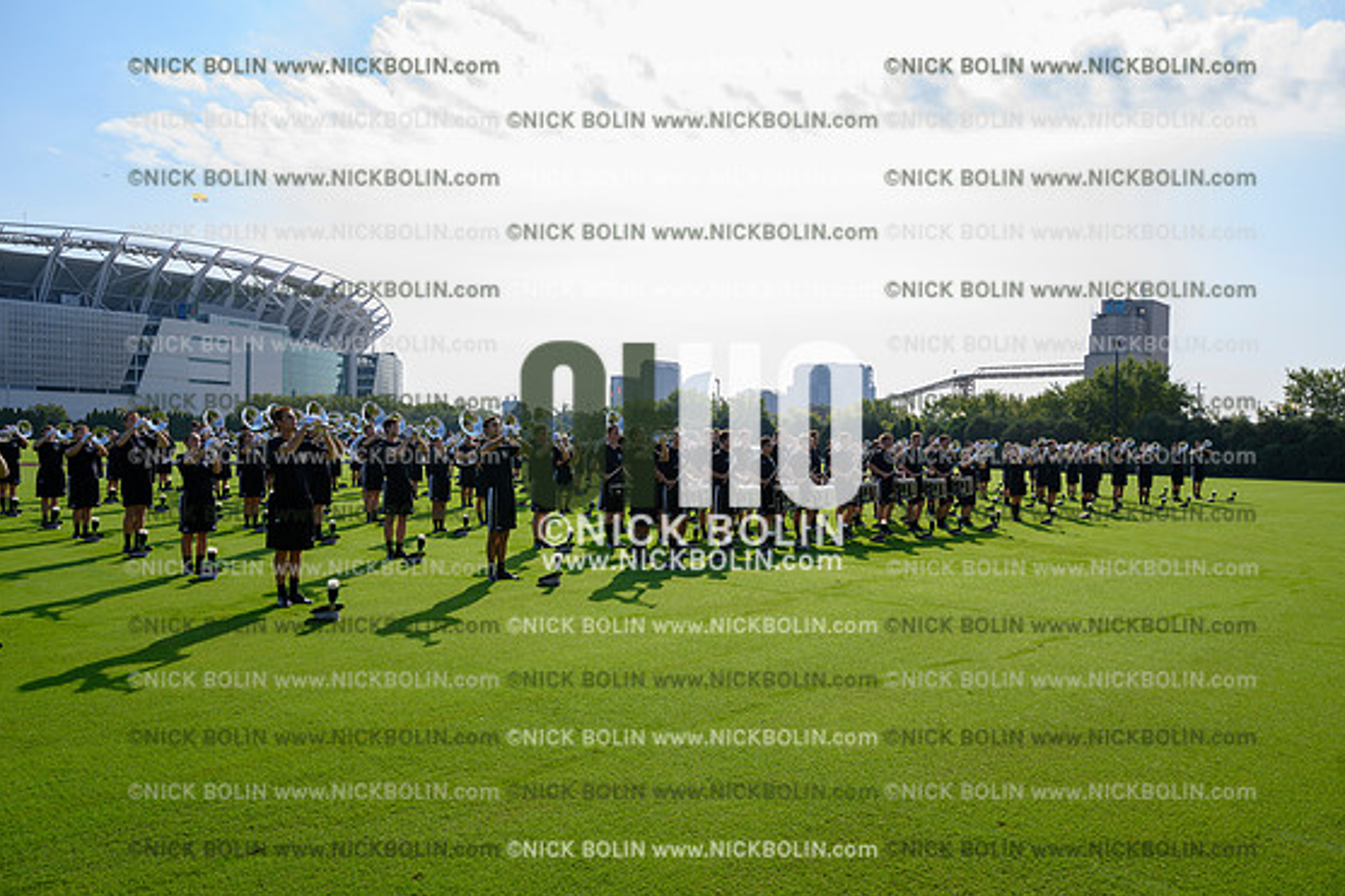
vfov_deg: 51.3
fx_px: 934
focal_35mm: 25
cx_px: 691
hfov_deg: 71.5
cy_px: 458
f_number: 7.1
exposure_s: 1/200
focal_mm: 24
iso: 80
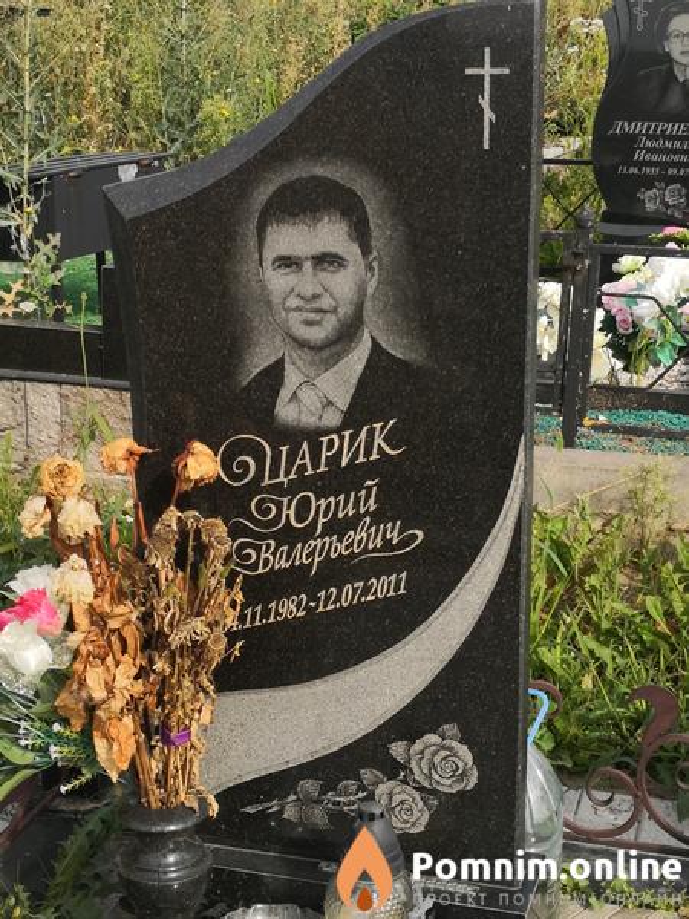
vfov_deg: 34.9
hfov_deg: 26.6
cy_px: 460
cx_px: 344
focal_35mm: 55
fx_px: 1460
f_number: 1.6
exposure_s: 1/1484
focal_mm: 3.95
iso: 50
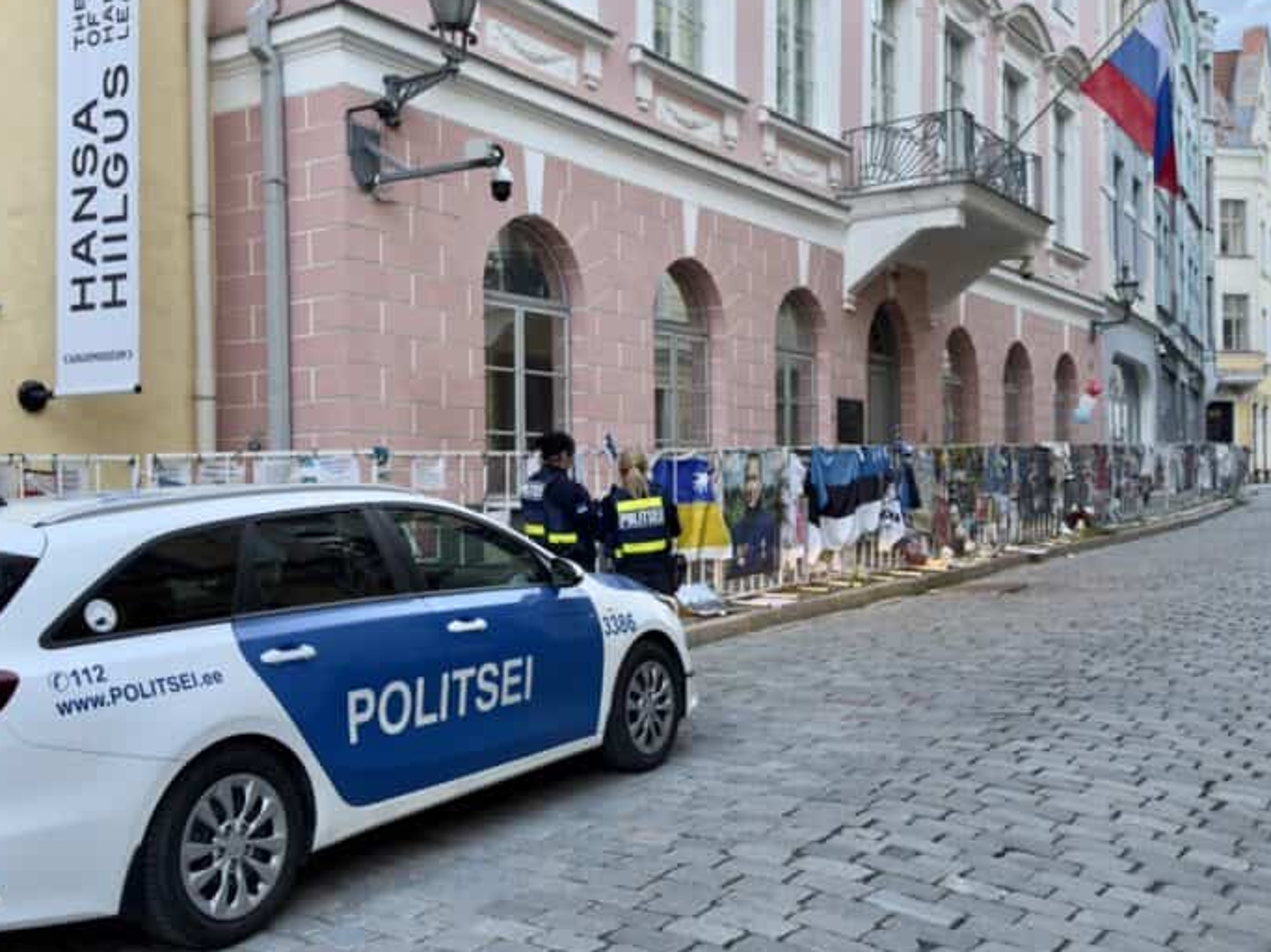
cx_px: 573
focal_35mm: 36
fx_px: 1322
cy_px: 483
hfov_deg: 51.3
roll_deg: +2.0
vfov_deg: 39.6
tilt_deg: +0.3
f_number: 1.78
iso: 100
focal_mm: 6.76
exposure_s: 1/67
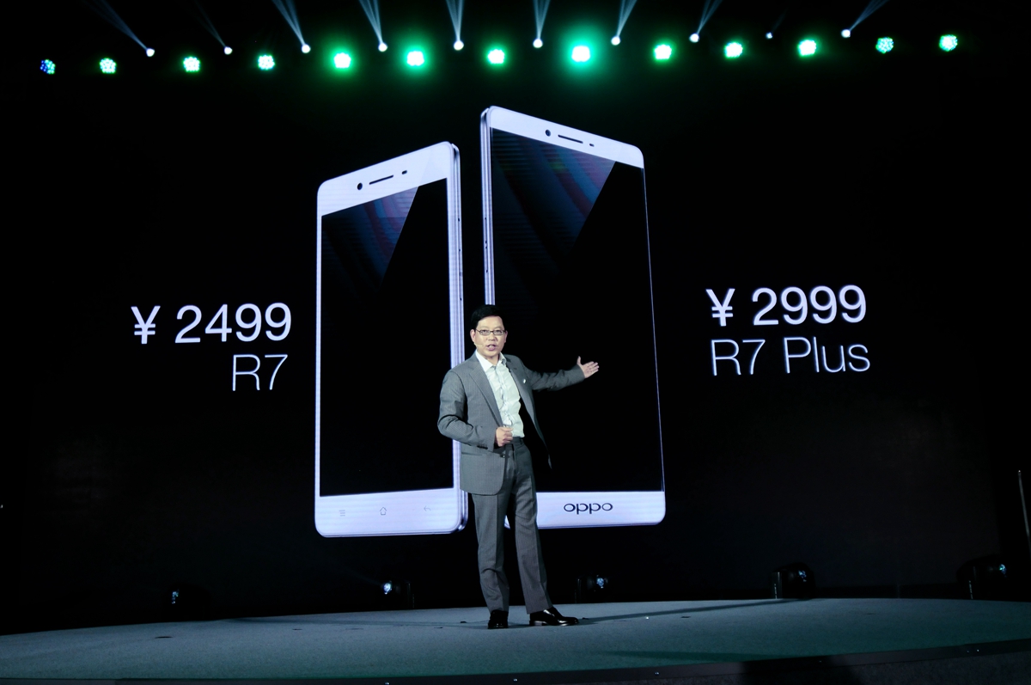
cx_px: 516
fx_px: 1030
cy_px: 342
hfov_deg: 53.2
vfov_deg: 36.8
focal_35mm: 36
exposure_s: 1/320
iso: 800
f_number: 4
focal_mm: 24
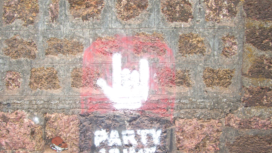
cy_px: 103
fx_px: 289
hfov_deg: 50.5
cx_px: 135
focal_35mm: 40
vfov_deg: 29.5
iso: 80
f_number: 2.7
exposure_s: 1/160
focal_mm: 6
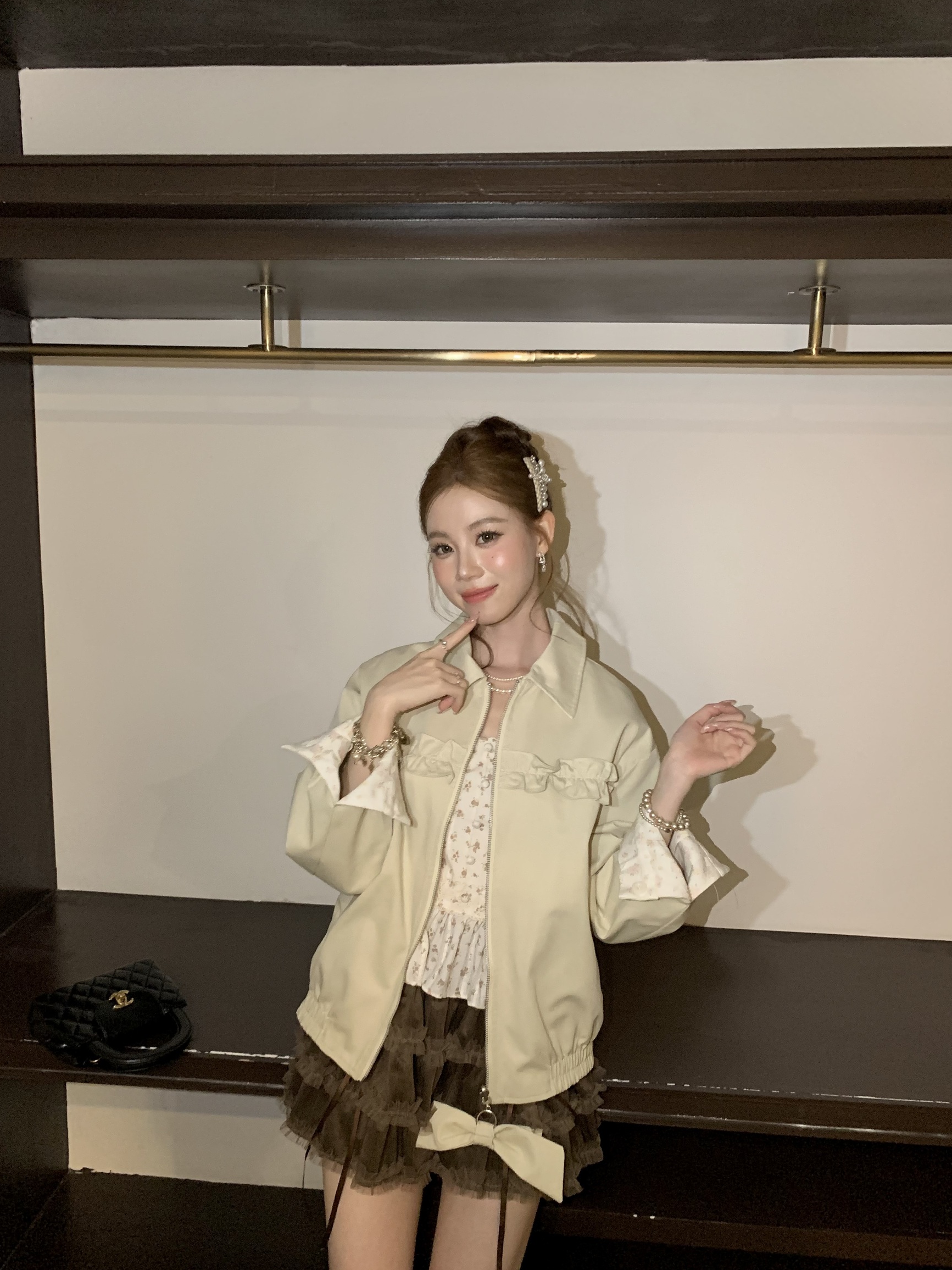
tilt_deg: -9.8
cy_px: 656
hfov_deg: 51.3
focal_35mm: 27
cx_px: 460
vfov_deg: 65.3
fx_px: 990
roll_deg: -0.8
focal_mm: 4.25
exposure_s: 1/39
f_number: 1.8
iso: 400
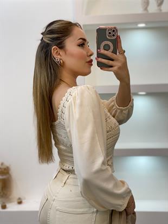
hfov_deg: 28.0
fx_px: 336
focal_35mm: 52
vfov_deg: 36.8
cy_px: 112
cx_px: 84
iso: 80
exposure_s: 1/100
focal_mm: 6
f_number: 2
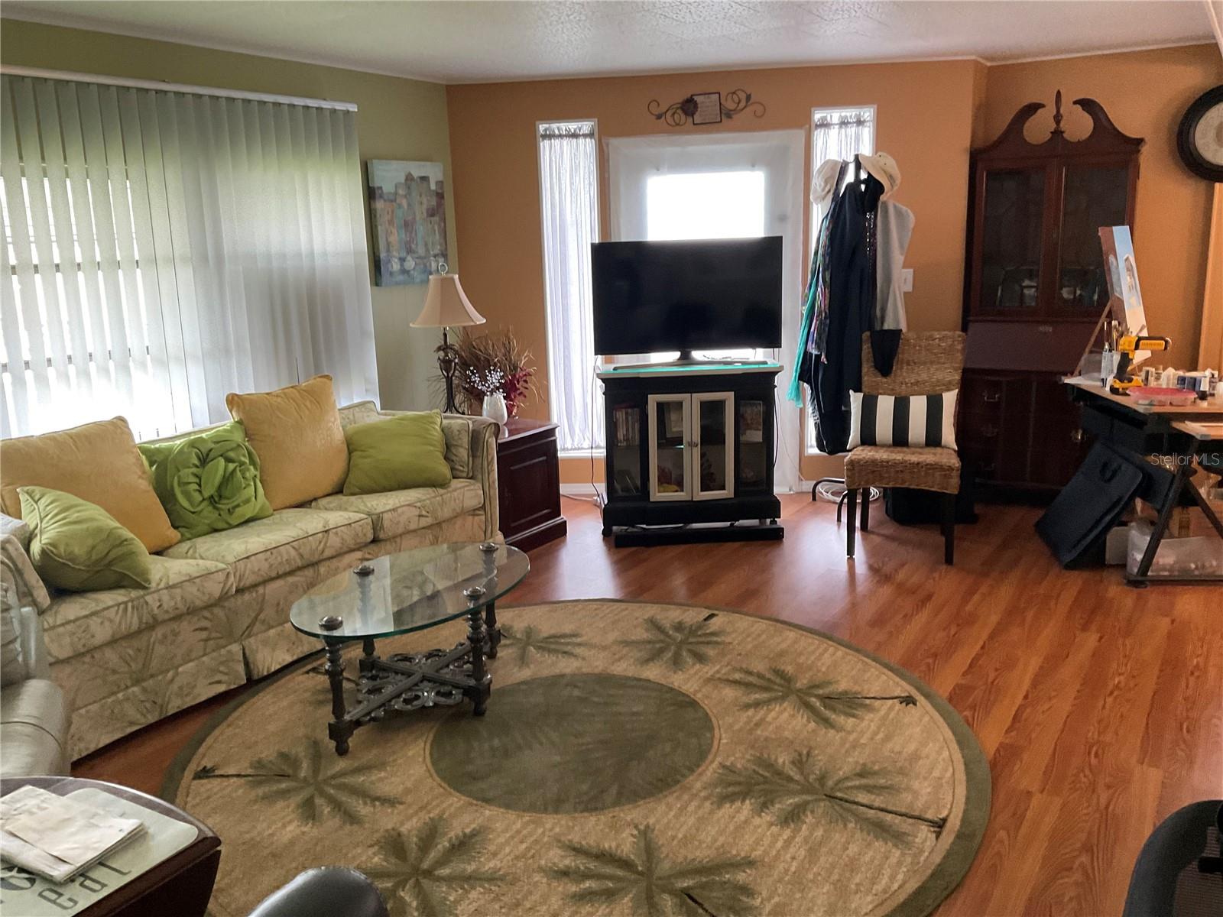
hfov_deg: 61.7
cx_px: 612
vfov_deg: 48.2
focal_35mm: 29
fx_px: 1025
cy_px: 458
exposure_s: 1/60
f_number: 1.8
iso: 160
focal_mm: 3
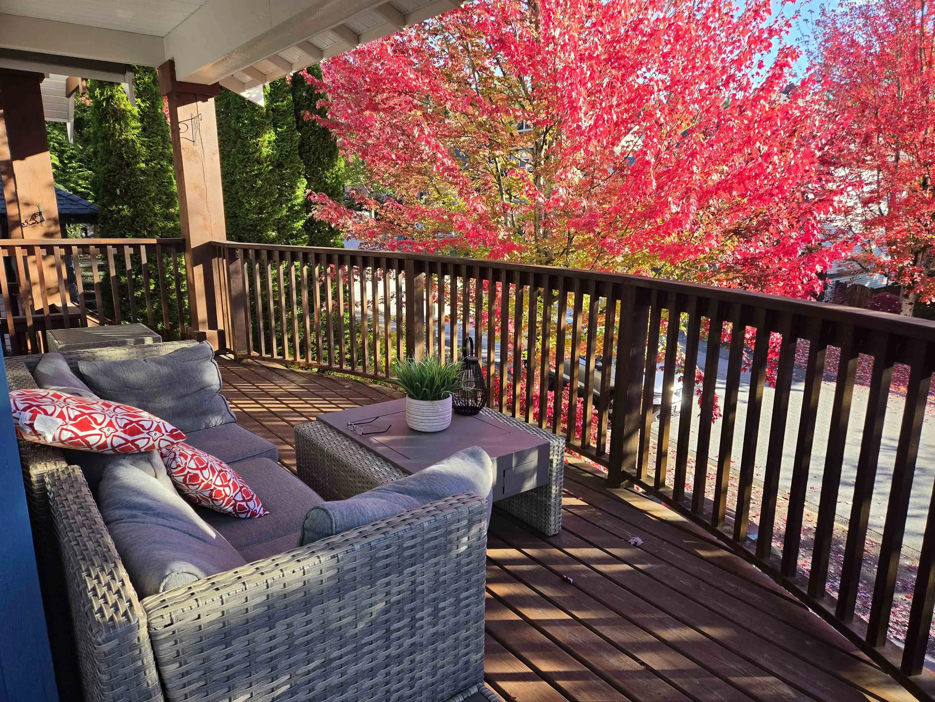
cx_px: 468
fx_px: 621
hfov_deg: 73.9
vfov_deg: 58.9
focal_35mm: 23
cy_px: 351
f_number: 1.8
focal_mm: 5.4
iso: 80
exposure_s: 1/758
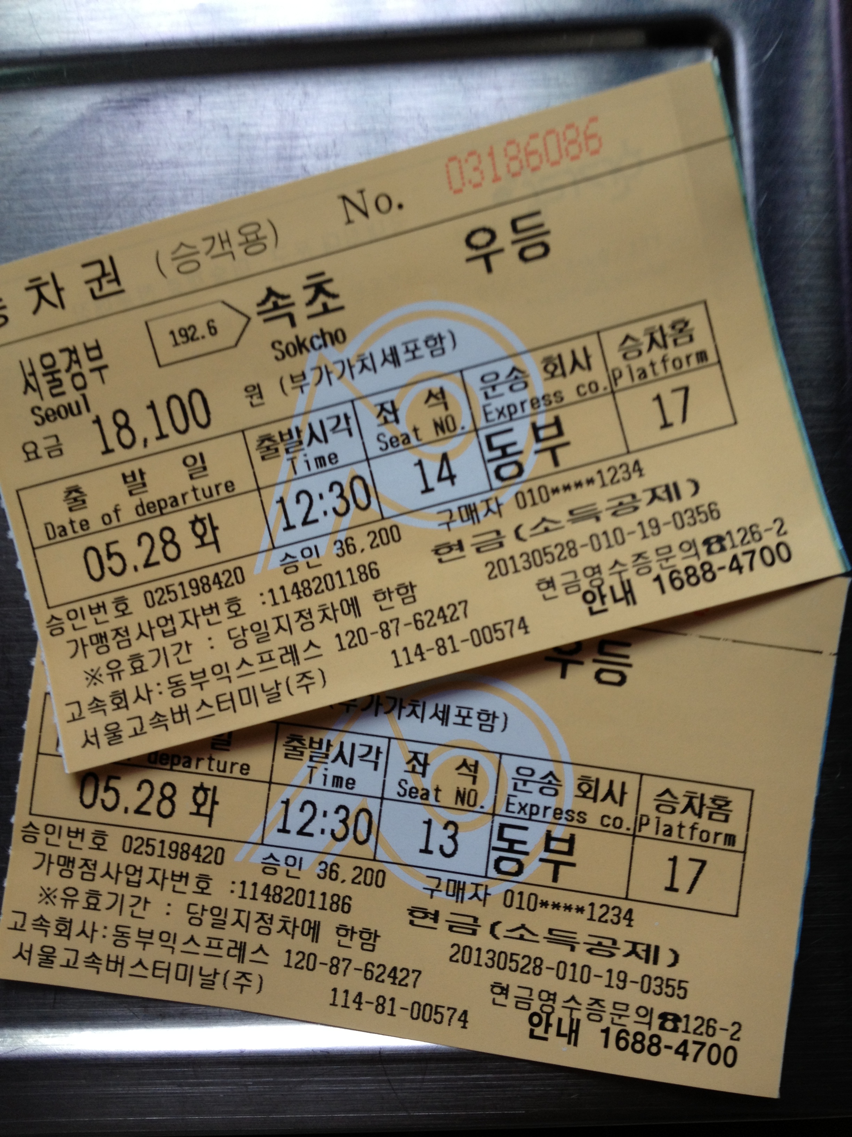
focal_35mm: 35
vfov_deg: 52.6
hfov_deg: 40.7
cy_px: 568
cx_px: 426
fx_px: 1149
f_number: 2.4
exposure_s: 1/20
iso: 50
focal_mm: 4.28
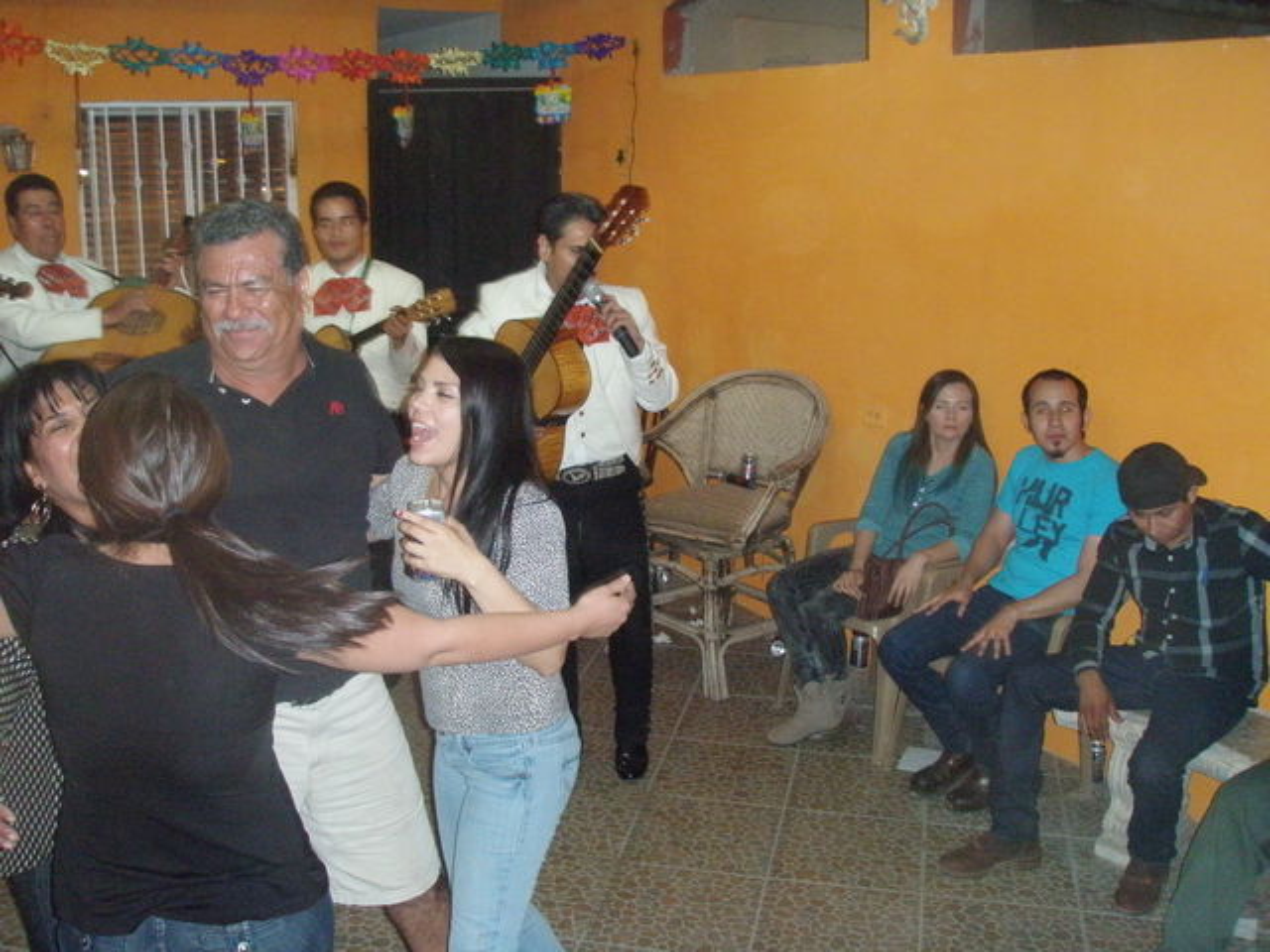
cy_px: 476
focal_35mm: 38
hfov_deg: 49.0
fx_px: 1394
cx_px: 635
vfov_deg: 37.7
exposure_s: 1/30
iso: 640
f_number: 3.5
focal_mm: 6.7
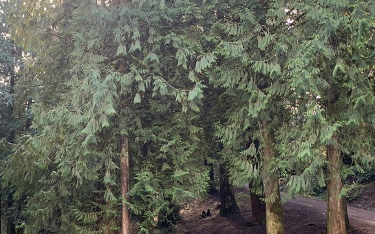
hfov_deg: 39.8
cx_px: 90
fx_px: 501
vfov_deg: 26.3
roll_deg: -0.5
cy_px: 133
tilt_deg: +9.7
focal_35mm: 49
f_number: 1.8
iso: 100
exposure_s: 1/119
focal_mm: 4.25
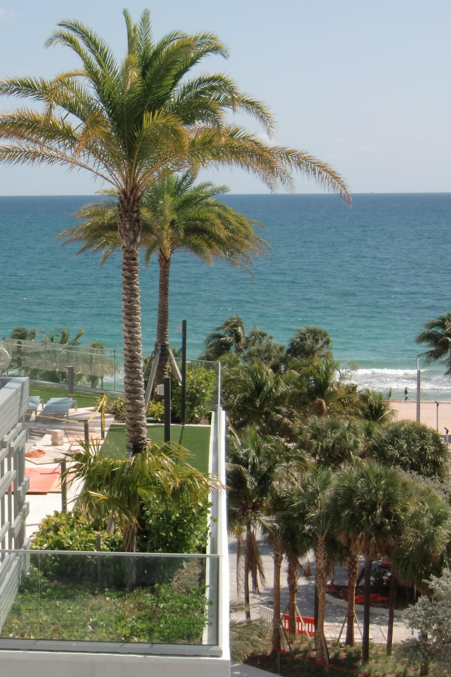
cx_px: 20
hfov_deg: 17.4
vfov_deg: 26.3
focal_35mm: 77
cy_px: 336
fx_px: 1447
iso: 64
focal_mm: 9.8
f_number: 4.2
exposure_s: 1/640
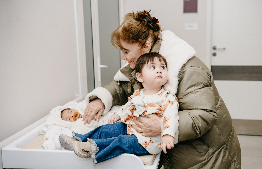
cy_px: 92
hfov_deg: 43.4
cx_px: 141
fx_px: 329
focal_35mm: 46
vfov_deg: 28.7
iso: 320
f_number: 4
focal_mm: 42
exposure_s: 1/160
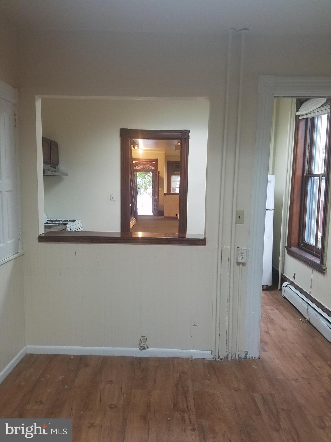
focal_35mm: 26
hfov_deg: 53.1
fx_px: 331
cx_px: 166
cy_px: 221
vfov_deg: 67.3
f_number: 1.7
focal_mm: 4.2
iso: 160
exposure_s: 1/24
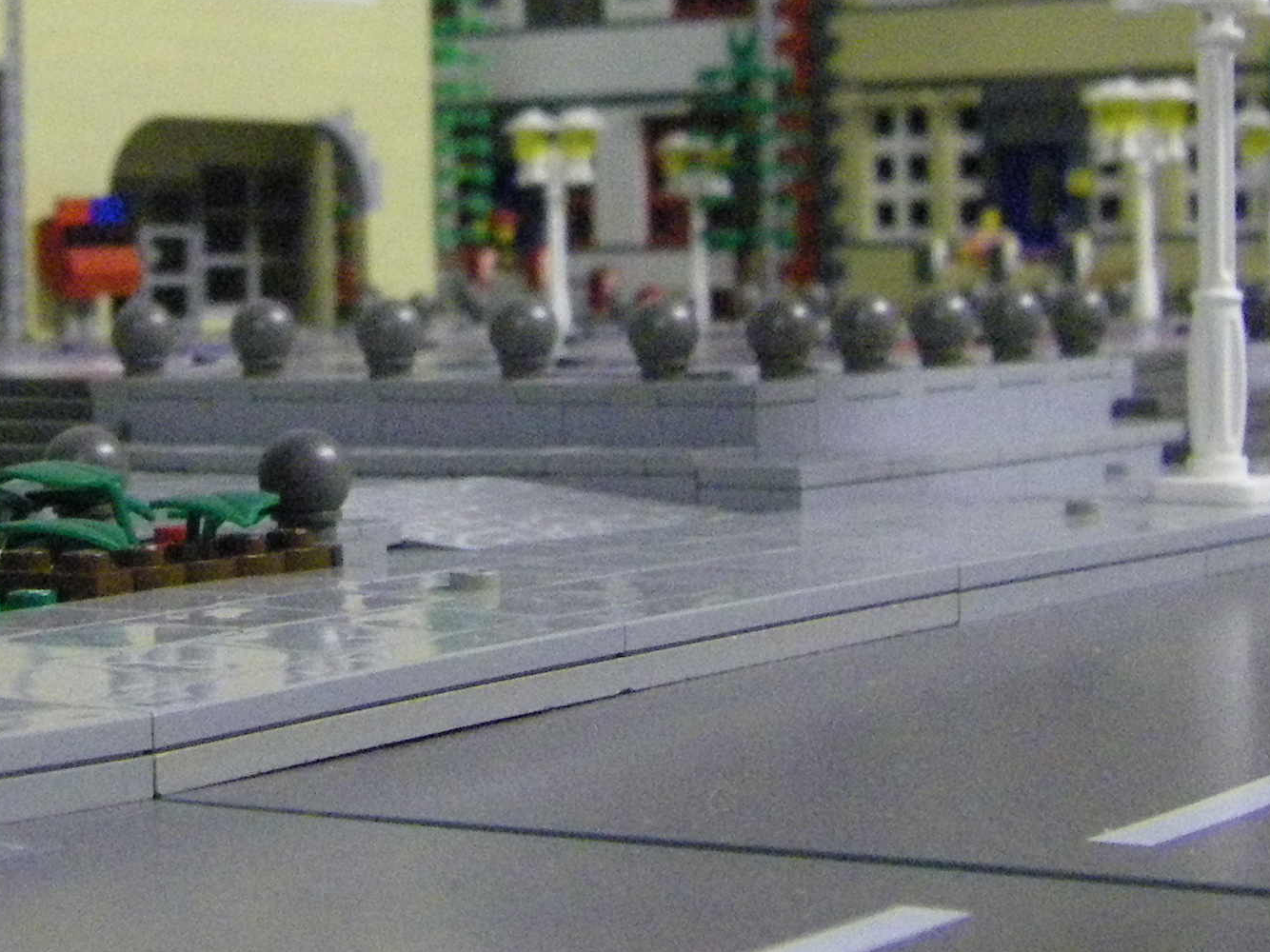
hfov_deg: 21.0
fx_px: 3411
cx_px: 400
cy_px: 246
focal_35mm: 93
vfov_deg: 15.8
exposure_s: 1/30
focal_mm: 6.3
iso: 800
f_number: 3.5
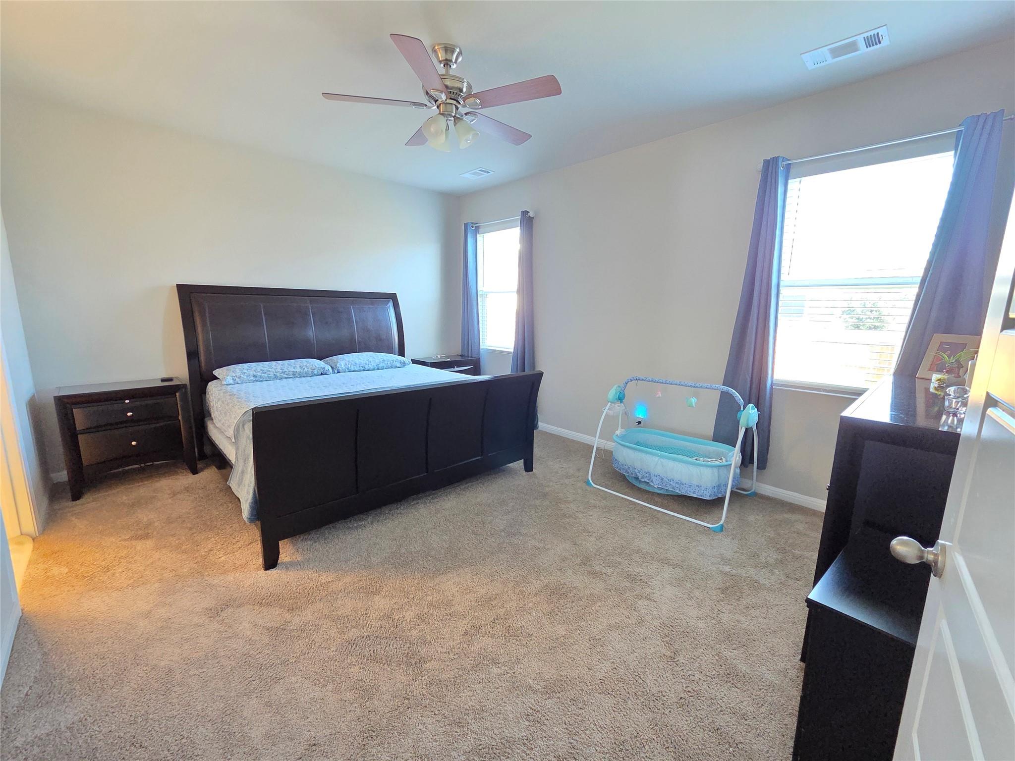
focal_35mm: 13
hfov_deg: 106.2
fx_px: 381
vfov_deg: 89.9
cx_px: 508
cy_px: 380
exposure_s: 1/60
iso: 1250
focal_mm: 2.2
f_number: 2.2
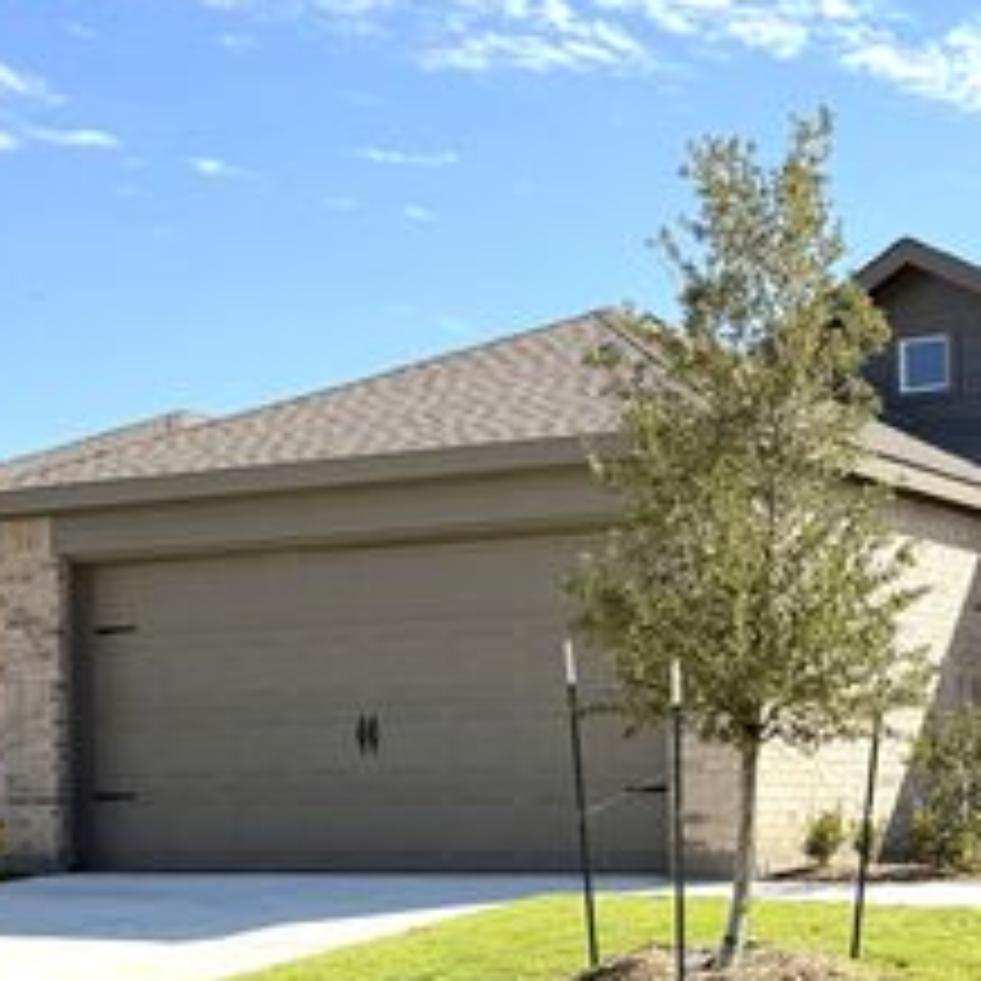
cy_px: 718
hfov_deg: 23.2
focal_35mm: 73
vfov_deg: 23.5
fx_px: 2341
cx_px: 846
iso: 80
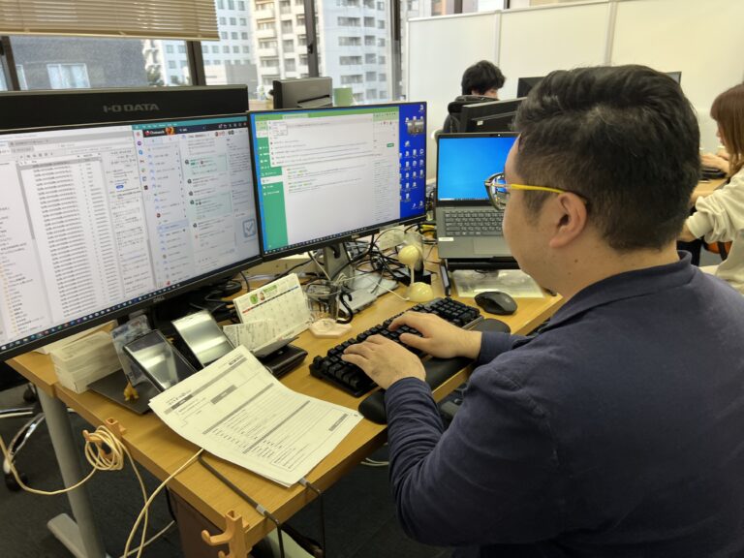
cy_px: 279
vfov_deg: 53.1
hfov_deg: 67.3
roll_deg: +1.7
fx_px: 559
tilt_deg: -20.6
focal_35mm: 26
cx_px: 372
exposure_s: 1/100
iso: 80
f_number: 1.5
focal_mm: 5.7
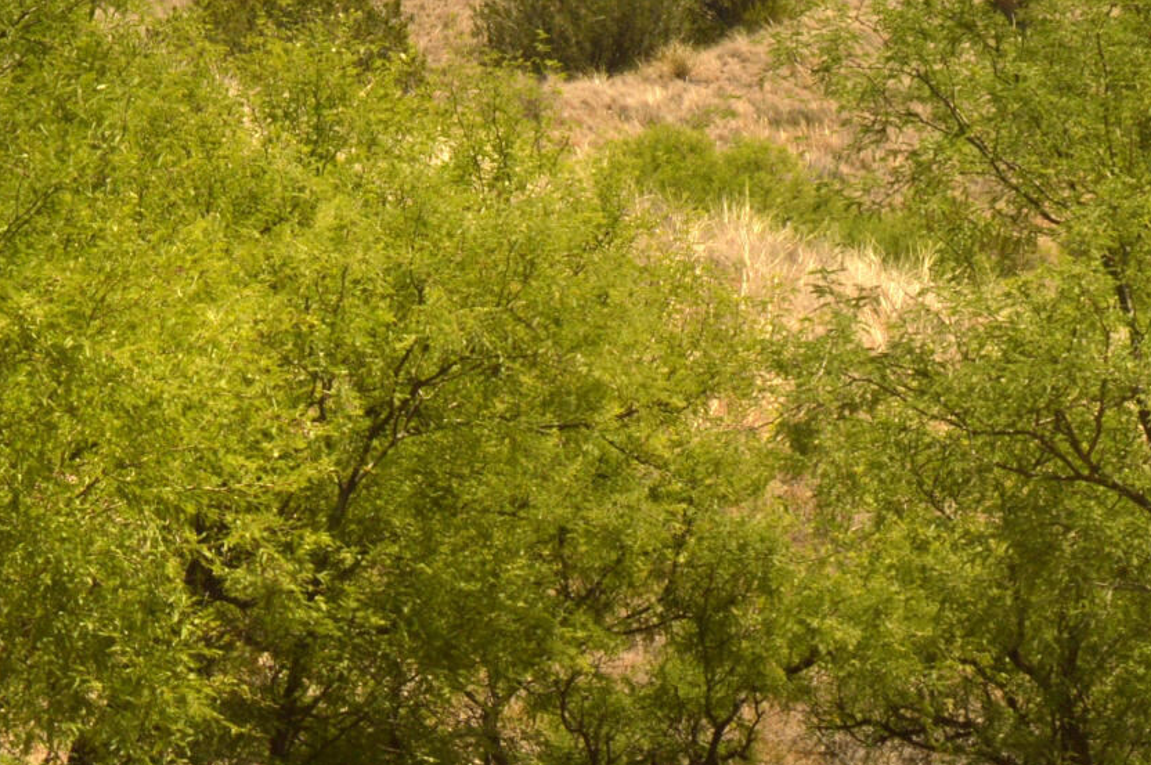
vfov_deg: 8.6
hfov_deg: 13.1
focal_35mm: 157
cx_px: 423
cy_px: 946
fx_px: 5008
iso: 100
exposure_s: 1/400
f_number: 10
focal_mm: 29
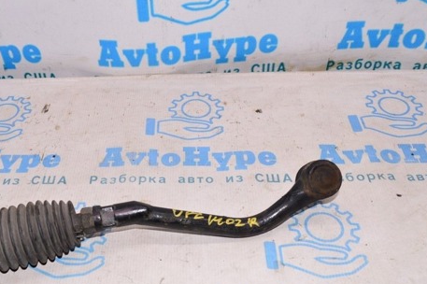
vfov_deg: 31.5
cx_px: 164
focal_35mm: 42
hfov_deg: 46.1
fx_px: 498
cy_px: 197
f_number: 8
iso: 1600
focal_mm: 20
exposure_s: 1/200
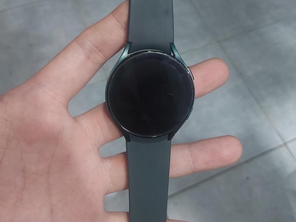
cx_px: 149
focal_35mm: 34
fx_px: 291
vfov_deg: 41.5
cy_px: 87
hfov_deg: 54.0
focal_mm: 4.58
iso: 640
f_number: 2
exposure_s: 1/20
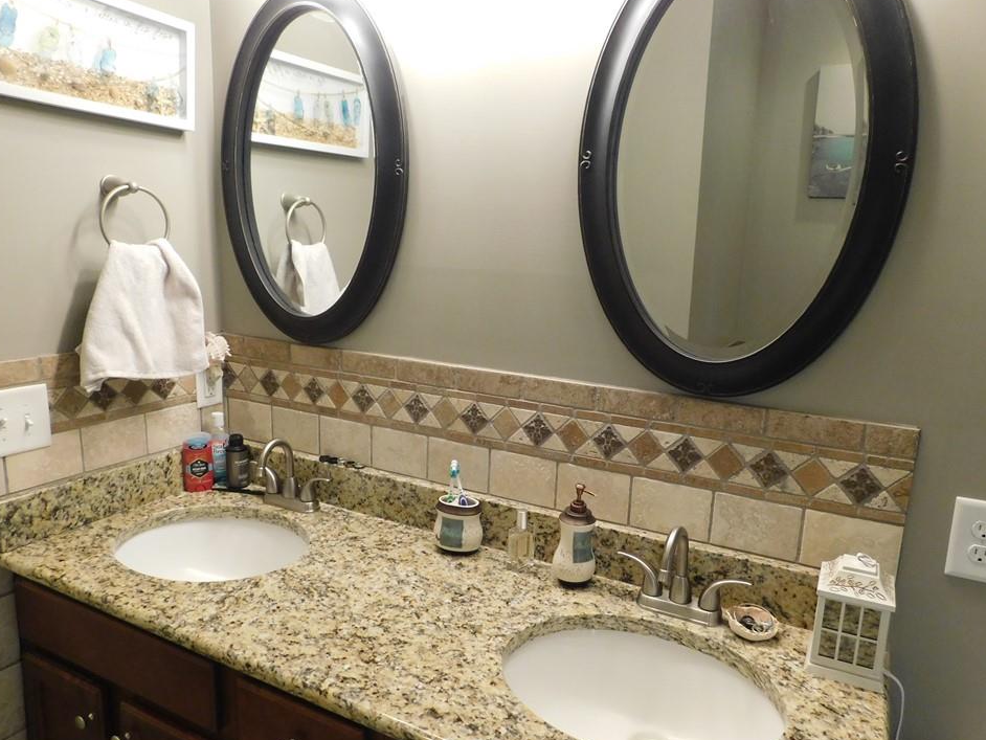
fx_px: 712
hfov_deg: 69.4
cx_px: 511
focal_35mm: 25
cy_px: 386
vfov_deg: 54.9
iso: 400
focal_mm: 4
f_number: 3
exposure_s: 1/30
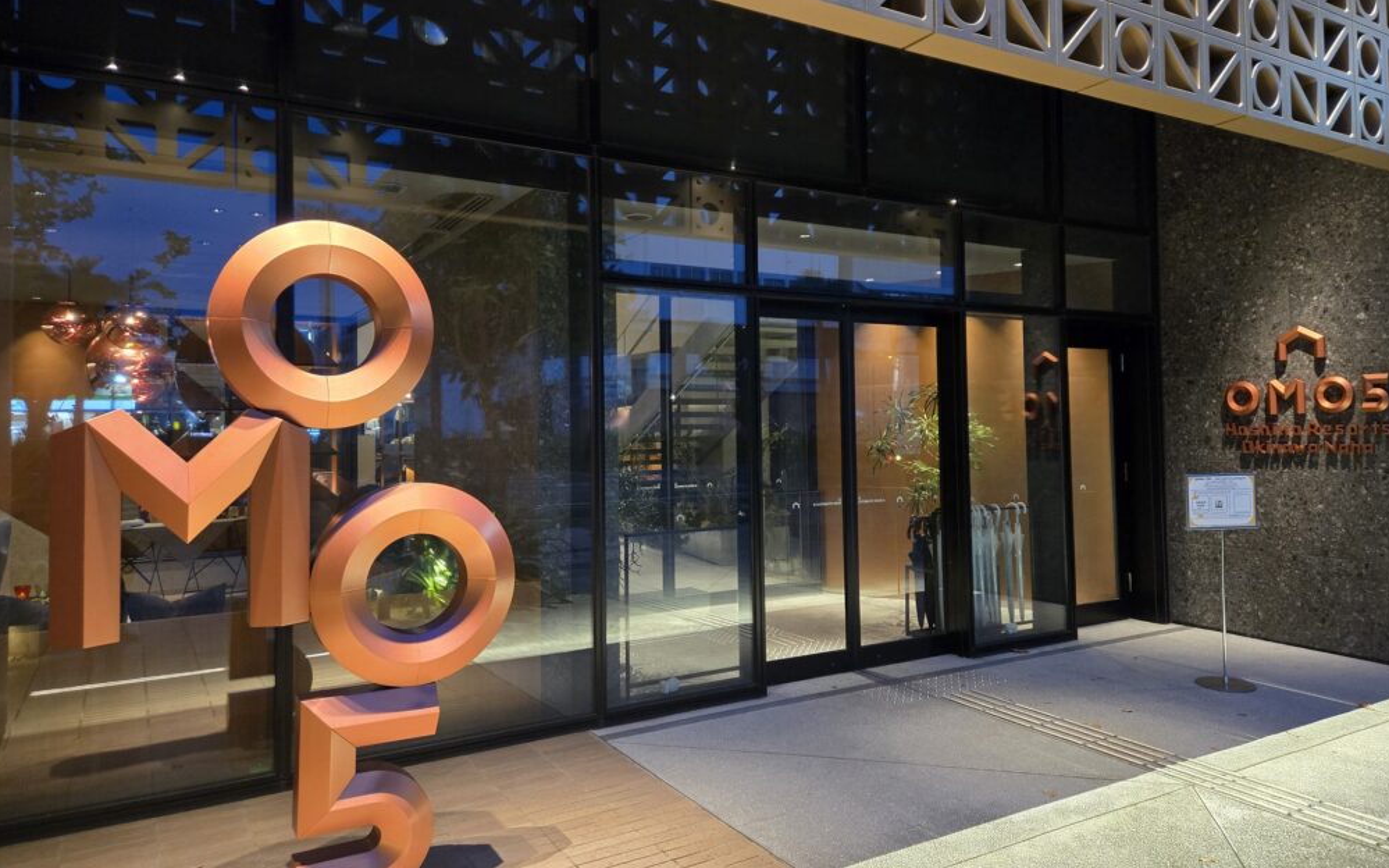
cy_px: 401
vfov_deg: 49.2
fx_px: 946
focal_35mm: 25
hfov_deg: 72.5
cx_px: 708
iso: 640
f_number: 1.8
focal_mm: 5.4
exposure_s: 1/62.5
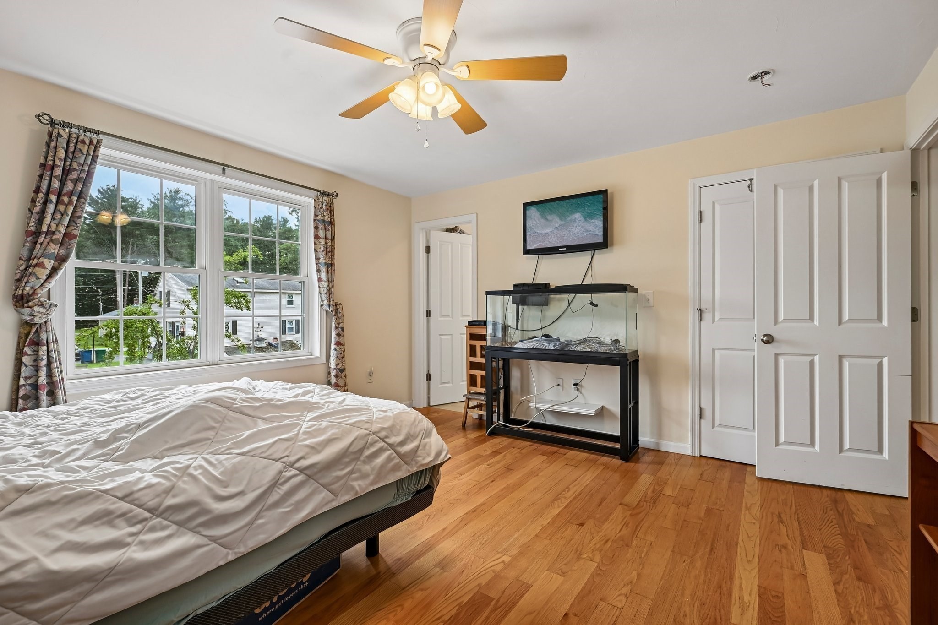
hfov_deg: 96.7
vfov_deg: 73.7
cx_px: 469
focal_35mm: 16
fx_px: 417
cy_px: 312
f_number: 8
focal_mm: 16
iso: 400
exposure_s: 1/50
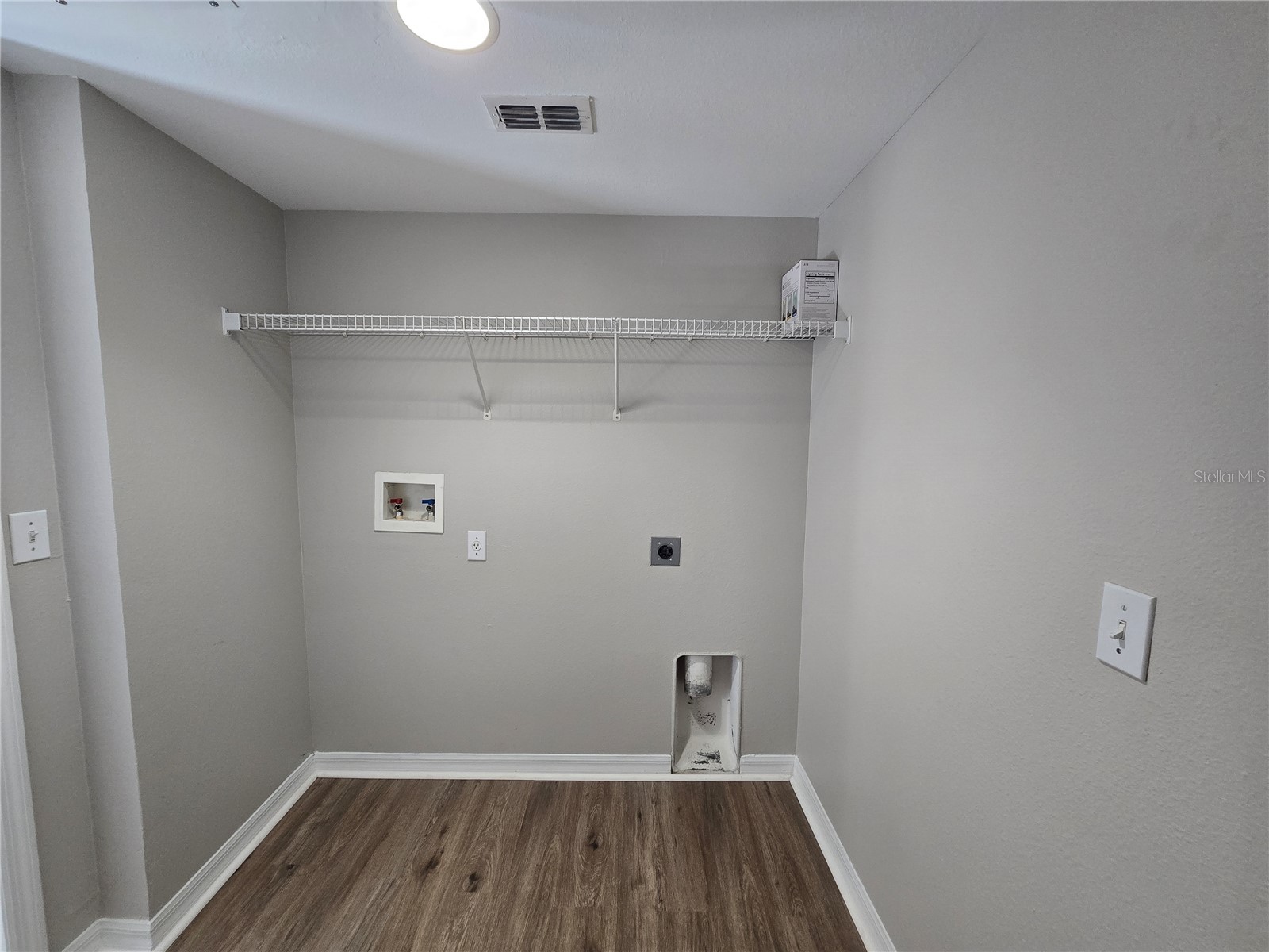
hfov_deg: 106.2
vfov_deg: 89.9
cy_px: 476
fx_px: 477
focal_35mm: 13
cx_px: 634
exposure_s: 1/60
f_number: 2.2
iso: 250
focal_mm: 2.2
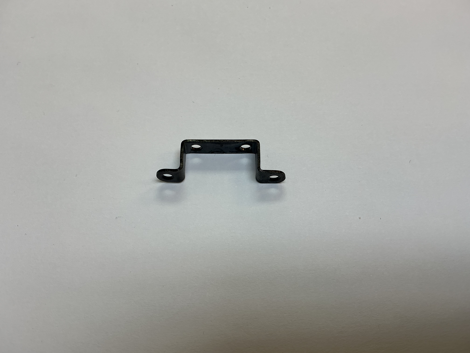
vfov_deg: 48.2
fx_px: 394
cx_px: 235
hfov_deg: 61.7
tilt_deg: -64.8
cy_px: 176
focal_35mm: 29
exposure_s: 1/120
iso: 25
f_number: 1.8
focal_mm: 3
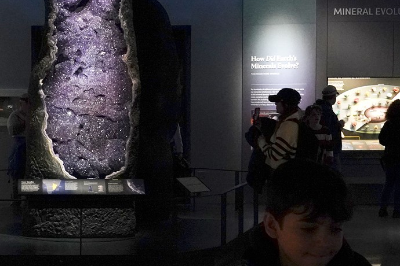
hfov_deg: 22.7
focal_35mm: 87
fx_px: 967
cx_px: 32
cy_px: 183
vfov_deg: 15.7
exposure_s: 1/80
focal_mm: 30
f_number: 7.1
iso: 6400
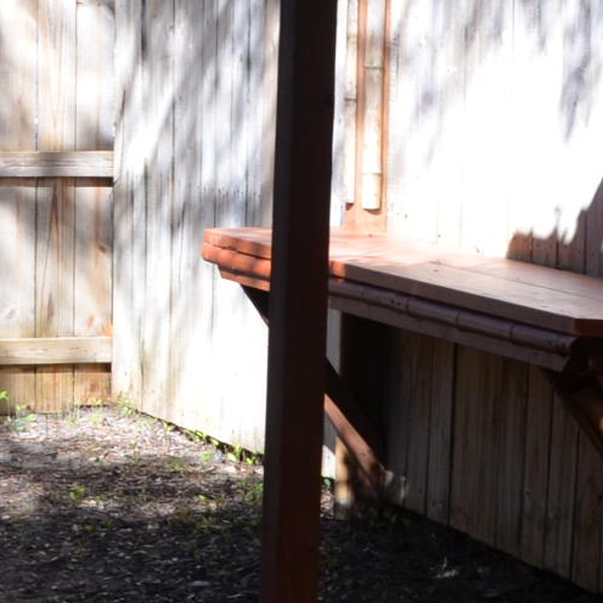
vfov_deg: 11.3
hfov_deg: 11.2
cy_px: 204
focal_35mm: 154
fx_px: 3035
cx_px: -26
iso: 200
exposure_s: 1/160
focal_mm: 20
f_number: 6.3
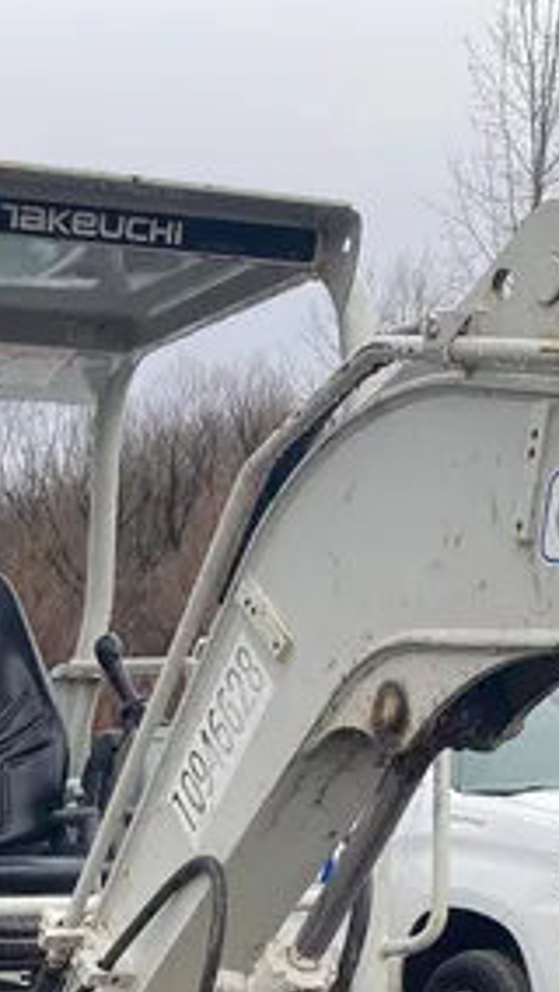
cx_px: 3
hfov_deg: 16.2
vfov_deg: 25.7
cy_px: 1217
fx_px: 1921
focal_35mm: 73
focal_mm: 4.25
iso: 32
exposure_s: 1/279
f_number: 1.8
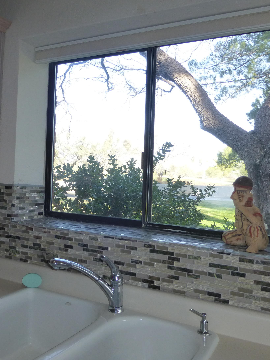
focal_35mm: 33
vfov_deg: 55.4
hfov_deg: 42.7
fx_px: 343
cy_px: 177
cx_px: 105
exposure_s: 1/125
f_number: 3.3
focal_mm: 4.3
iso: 160
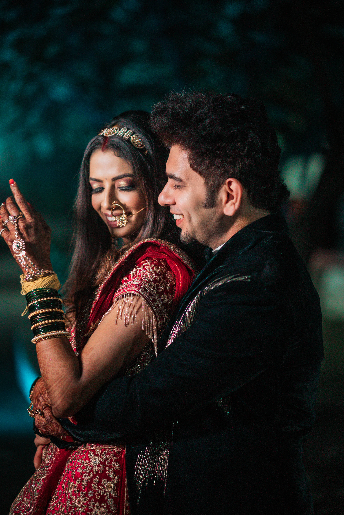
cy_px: 258
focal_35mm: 85
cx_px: 172
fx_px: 1218
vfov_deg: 23.9
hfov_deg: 16.1
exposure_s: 1/400
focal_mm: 85
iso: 5000
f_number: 1.8
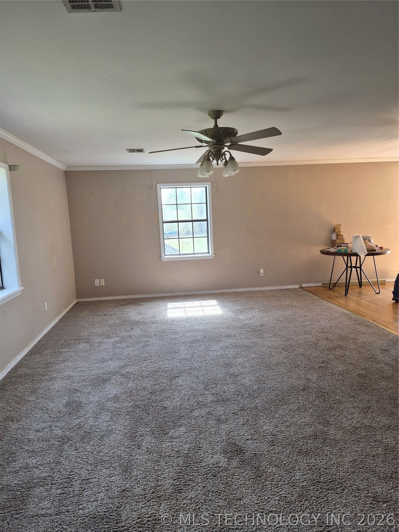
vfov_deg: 73.9
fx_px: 353
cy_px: 266
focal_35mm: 23
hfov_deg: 58.9
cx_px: 200
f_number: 1.8
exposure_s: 1/180
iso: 80
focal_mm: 5.4
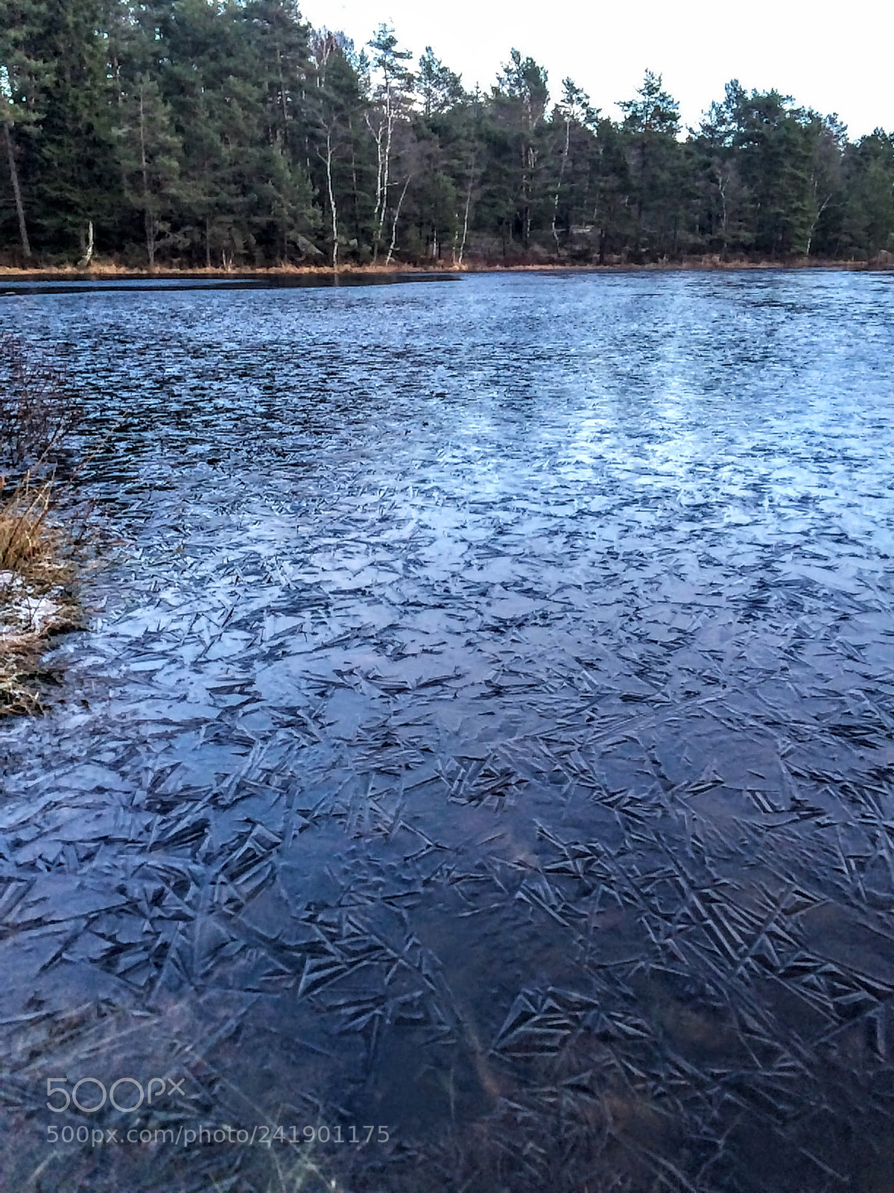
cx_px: 447
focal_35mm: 29
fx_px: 999
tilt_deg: -20.6
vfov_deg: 61.7
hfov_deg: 48.2
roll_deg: +0.3
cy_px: 596
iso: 160
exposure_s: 1/100
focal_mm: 4.15
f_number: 2.2
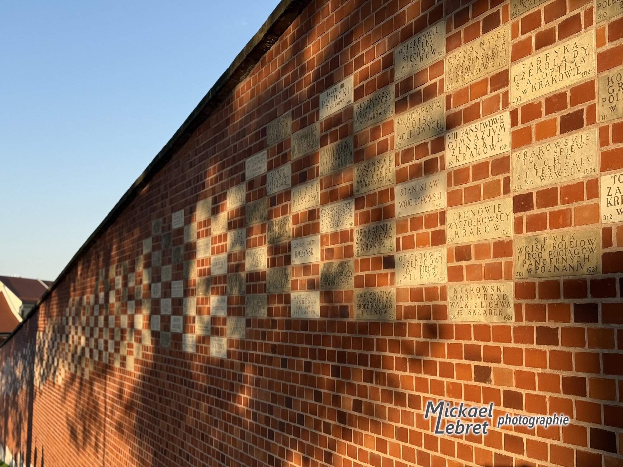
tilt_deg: +6.0
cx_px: 312
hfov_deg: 39.7
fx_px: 864
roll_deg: -0.3
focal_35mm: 48
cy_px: 234
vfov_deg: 30.3
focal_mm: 6.76
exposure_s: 1/1931
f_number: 1.78
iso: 80
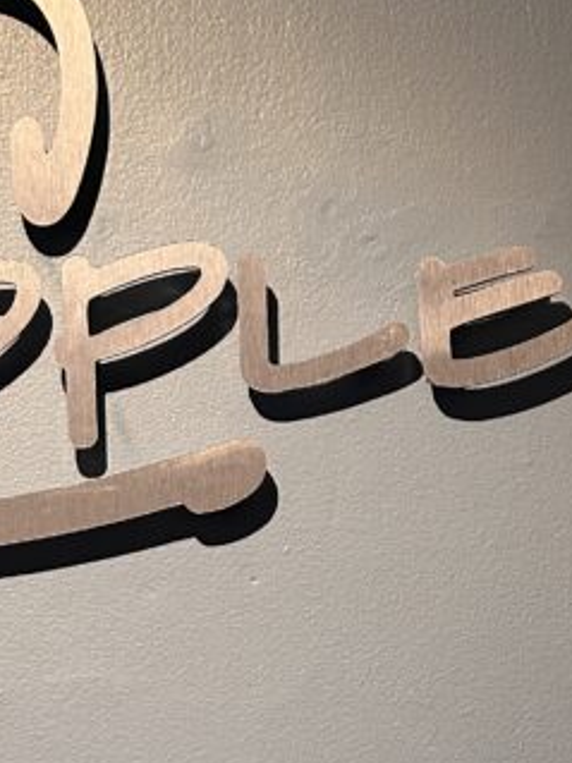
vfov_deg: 24.3
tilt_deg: +5.1
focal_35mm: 77
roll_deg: +1.3
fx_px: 1698
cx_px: 244
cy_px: 741
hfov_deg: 19.1
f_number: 1.78
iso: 250
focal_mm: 6.86
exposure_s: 1/60
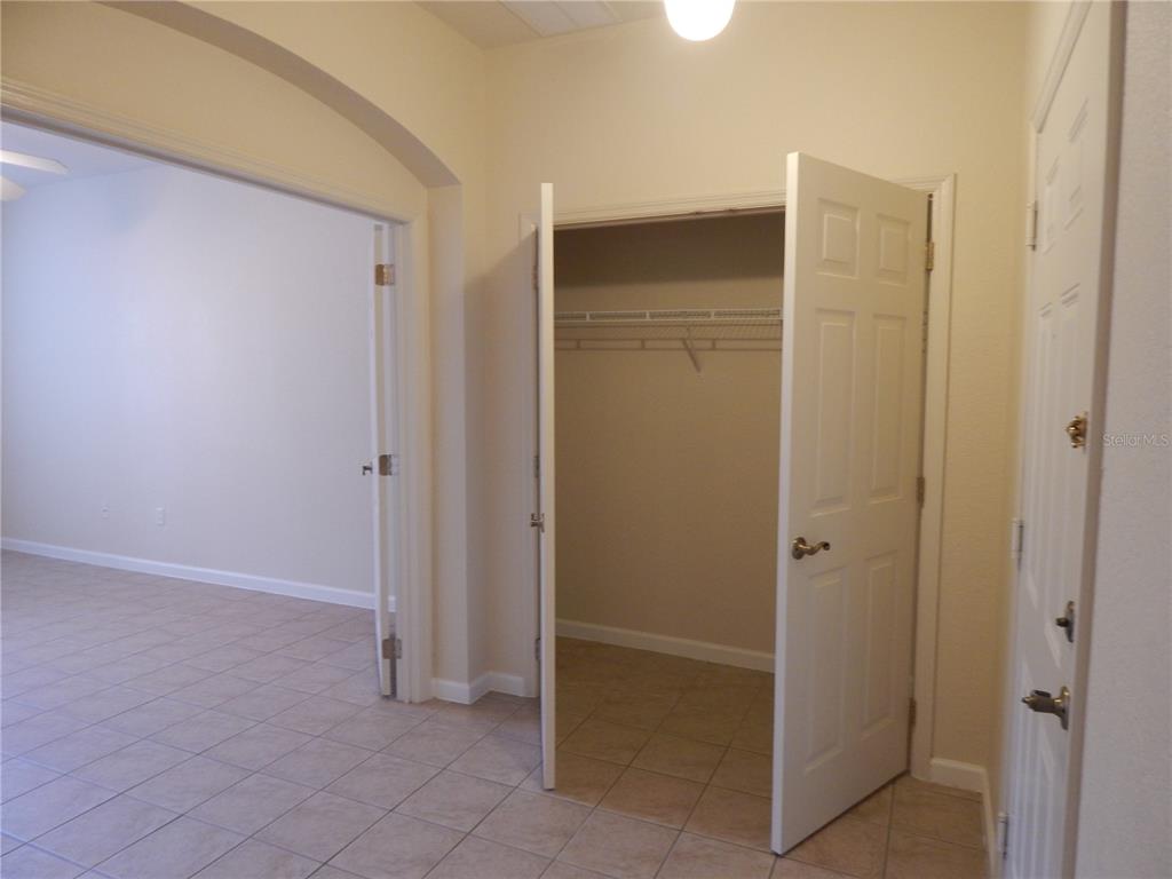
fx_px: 745
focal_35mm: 22
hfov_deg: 76.4
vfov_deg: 61.1
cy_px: 440
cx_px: 586
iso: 200
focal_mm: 4
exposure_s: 1/15
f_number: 3
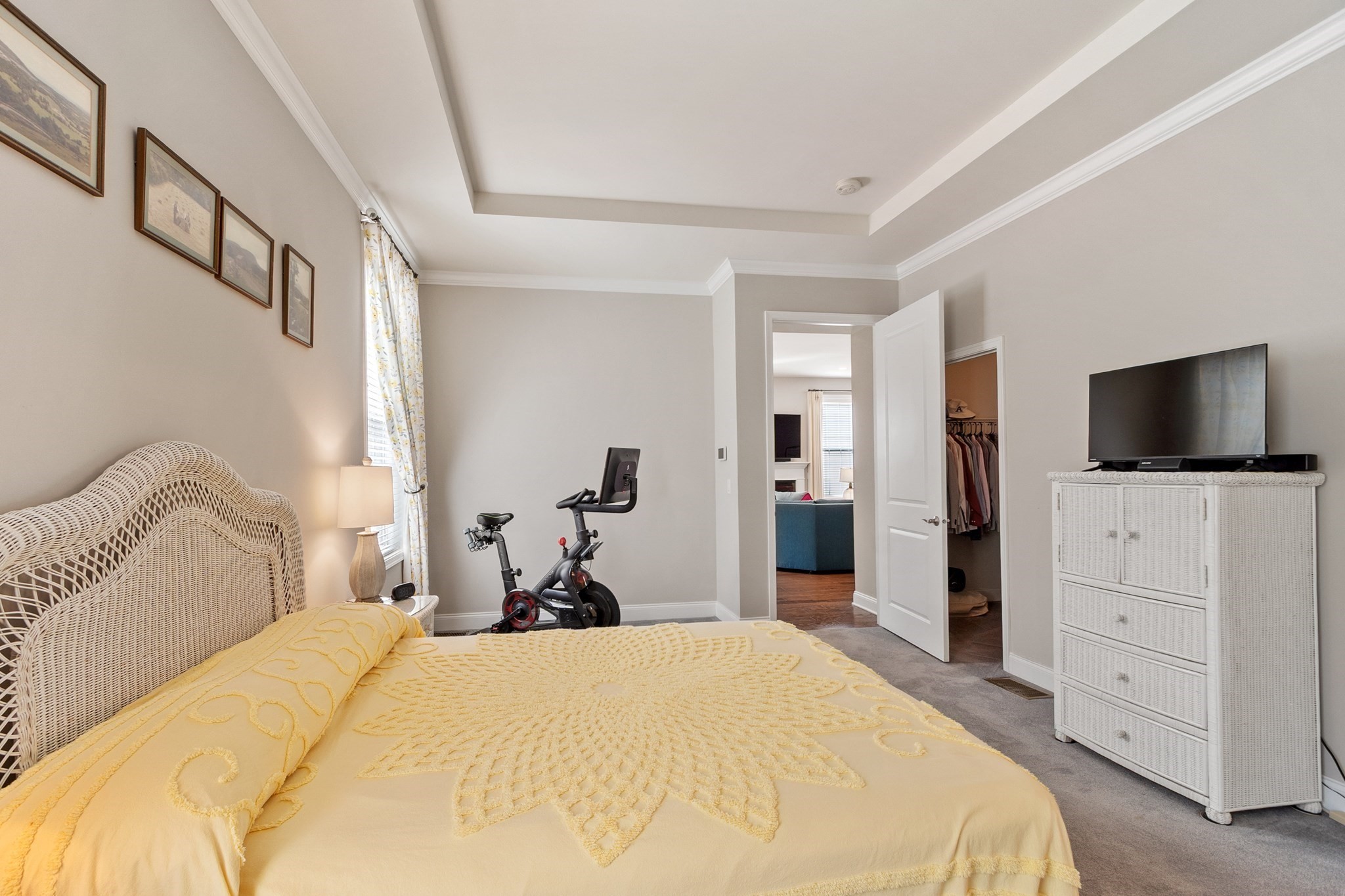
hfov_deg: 100.4
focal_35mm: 15
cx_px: 672
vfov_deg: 77.3
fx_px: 560
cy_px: 448
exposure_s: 1/2.5
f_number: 8
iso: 320
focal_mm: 10
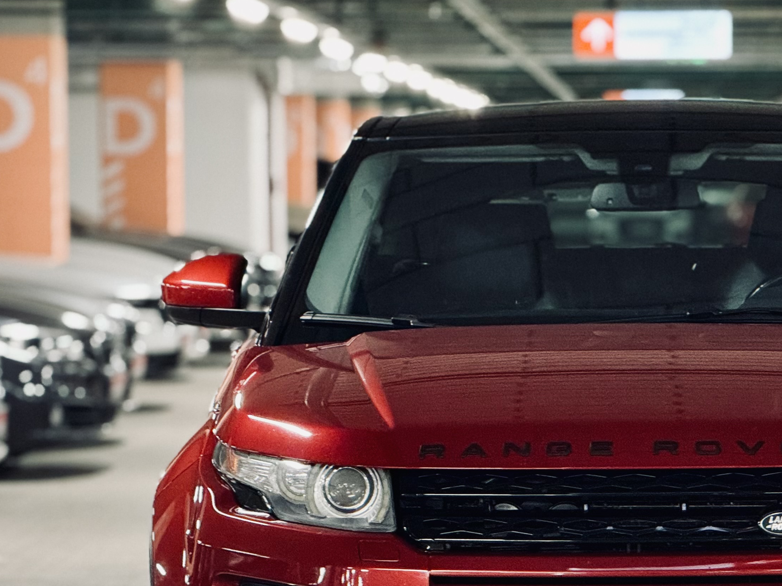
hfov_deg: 9.0
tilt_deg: -2.9
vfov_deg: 6.8
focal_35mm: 219
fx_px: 4948
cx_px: 638
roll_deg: +0.1
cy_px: 487
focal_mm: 15.66
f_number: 2.8
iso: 500
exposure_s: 1/33
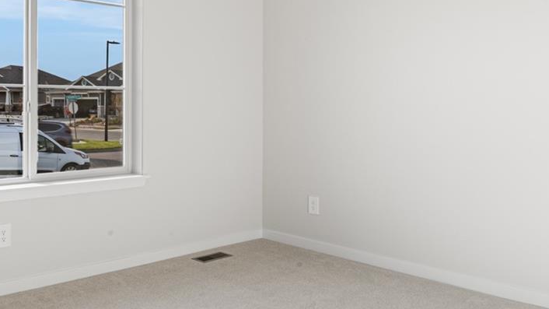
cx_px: 168
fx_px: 570
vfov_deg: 29.9
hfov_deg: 50.2
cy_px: 90
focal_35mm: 39
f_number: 20
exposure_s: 1/2.5
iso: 100
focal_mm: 16.5
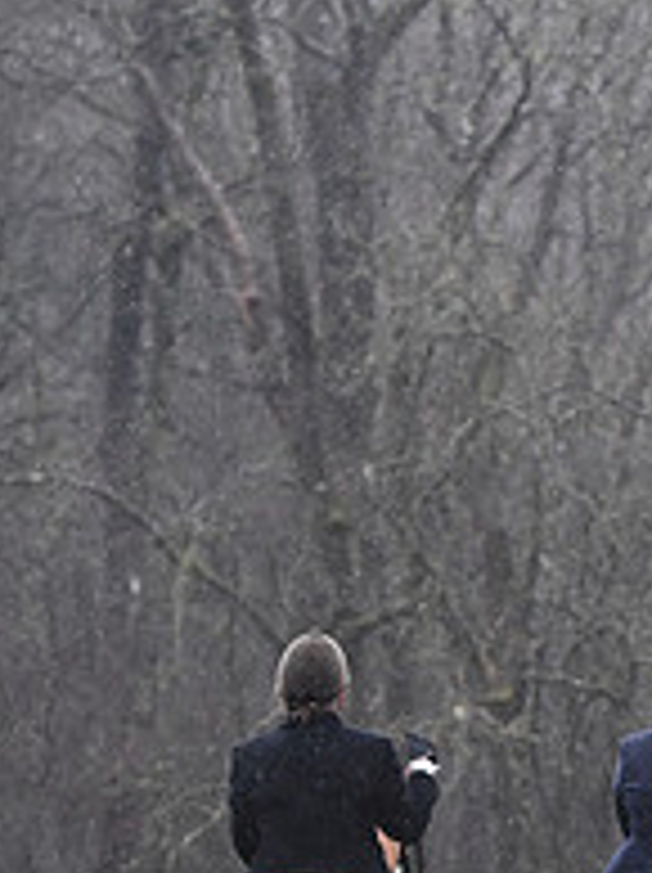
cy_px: 644
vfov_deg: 5.7
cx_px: 1232
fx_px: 8683
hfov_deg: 4.3
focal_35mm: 345
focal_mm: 120
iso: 3200
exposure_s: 1/1000
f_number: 3.5
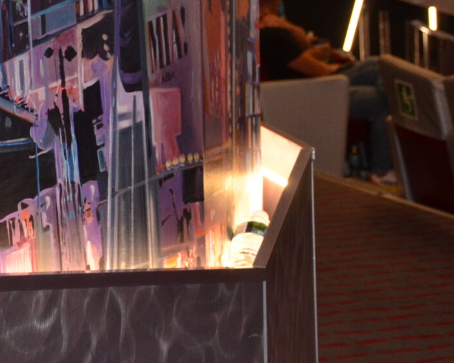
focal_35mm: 154
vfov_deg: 9.9
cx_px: -271
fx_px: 2070
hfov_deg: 11.8
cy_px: -29
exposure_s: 1/60
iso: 800
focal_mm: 30
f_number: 4
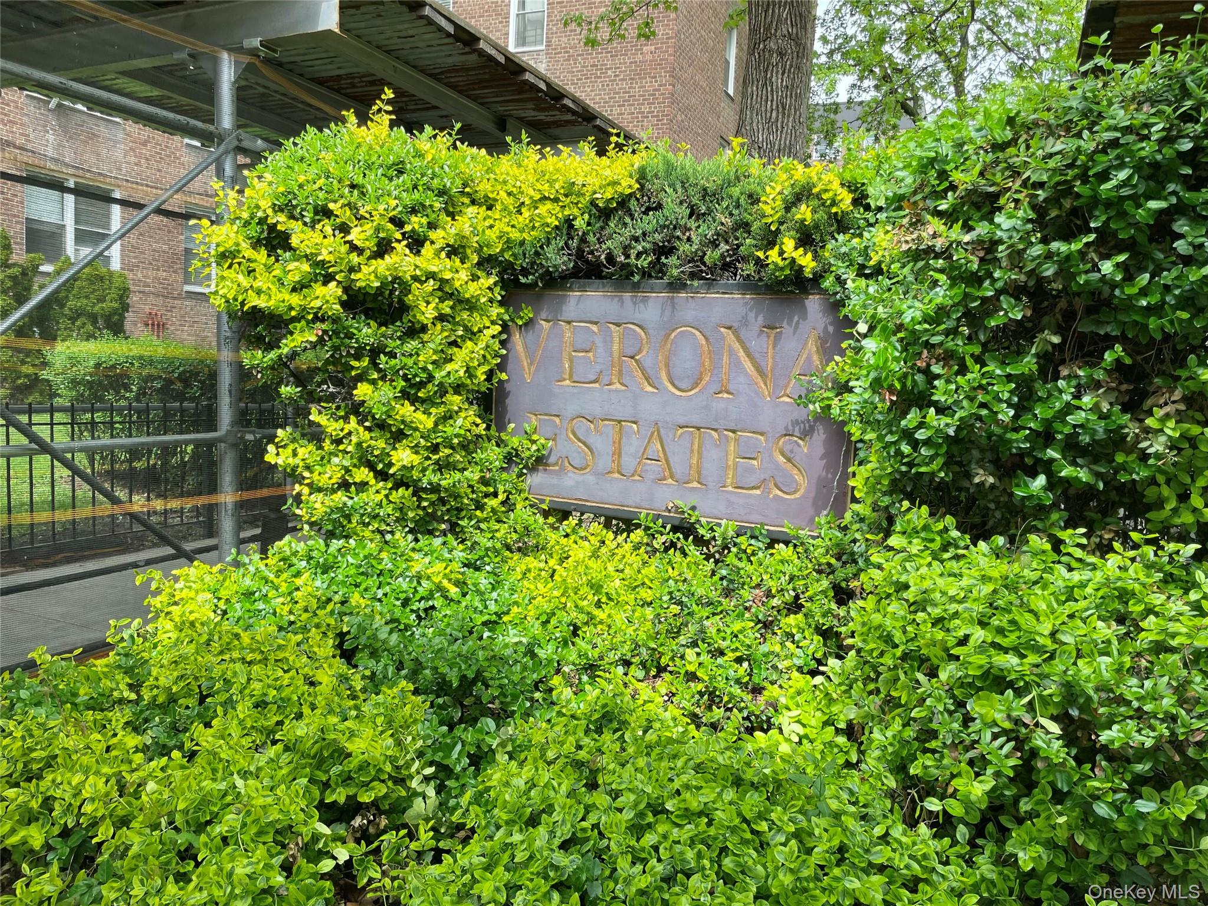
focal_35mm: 26
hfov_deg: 67.3
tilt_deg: -5.8
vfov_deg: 53.1
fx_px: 907
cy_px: 453
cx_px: 604
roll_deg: -2.2
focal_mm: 4.2
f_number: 1.6
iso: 32
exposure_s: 1/467
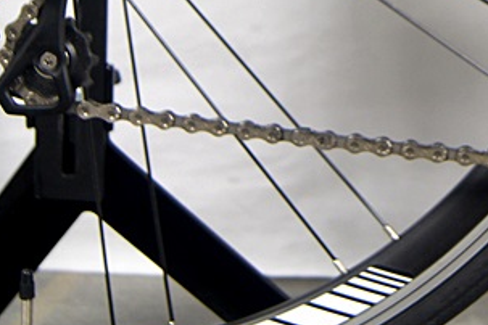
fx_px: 1206
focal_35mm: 89
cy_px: -101
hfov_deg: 22.1
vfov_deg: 14.7
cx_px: 475
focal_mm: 20
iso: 320
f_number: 3.5
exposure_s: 1/60
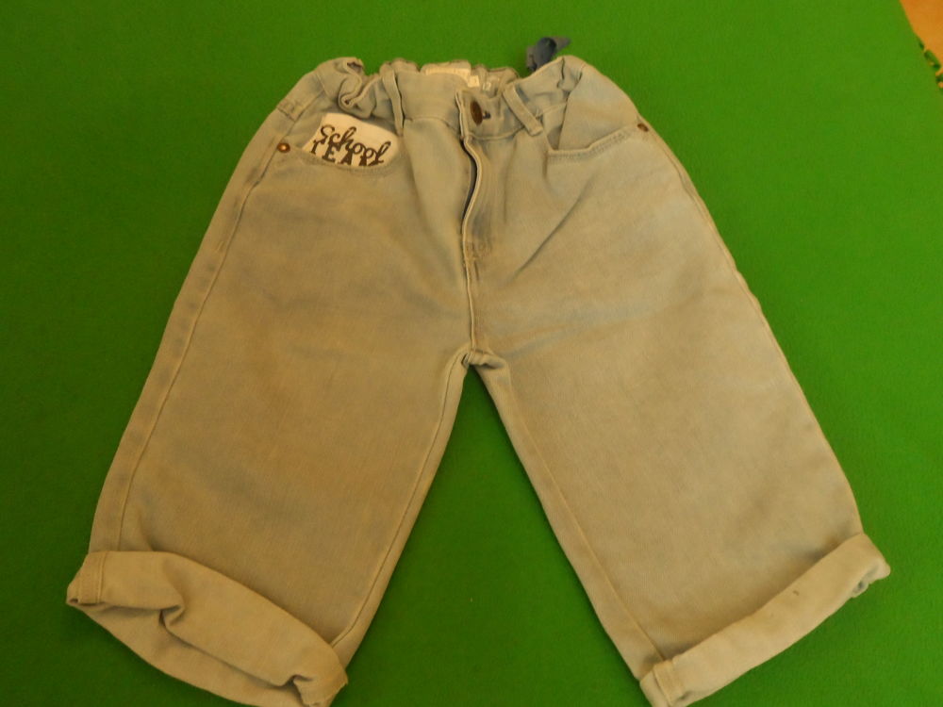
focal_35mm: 28
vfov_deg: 49.7
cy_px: 354
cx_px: 472
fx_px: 763
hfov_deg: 63.4
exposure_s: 1/15
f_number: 3.1
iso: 400
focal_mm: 4.9
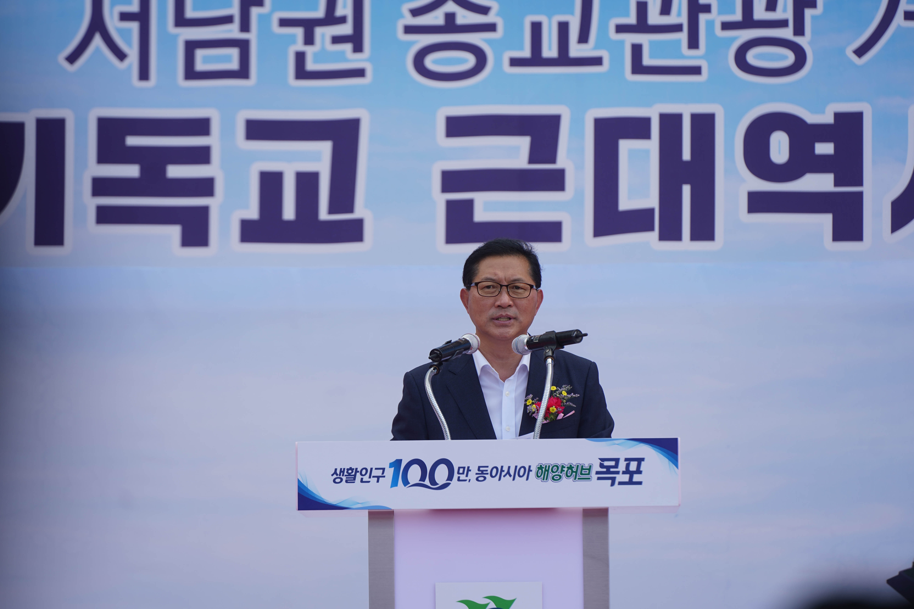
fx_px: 4570
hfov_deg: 11.4
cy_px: 304
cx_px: 457
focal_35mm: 180
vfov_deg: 7.6
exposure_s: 1/200
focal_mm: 180
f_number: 4
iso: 50
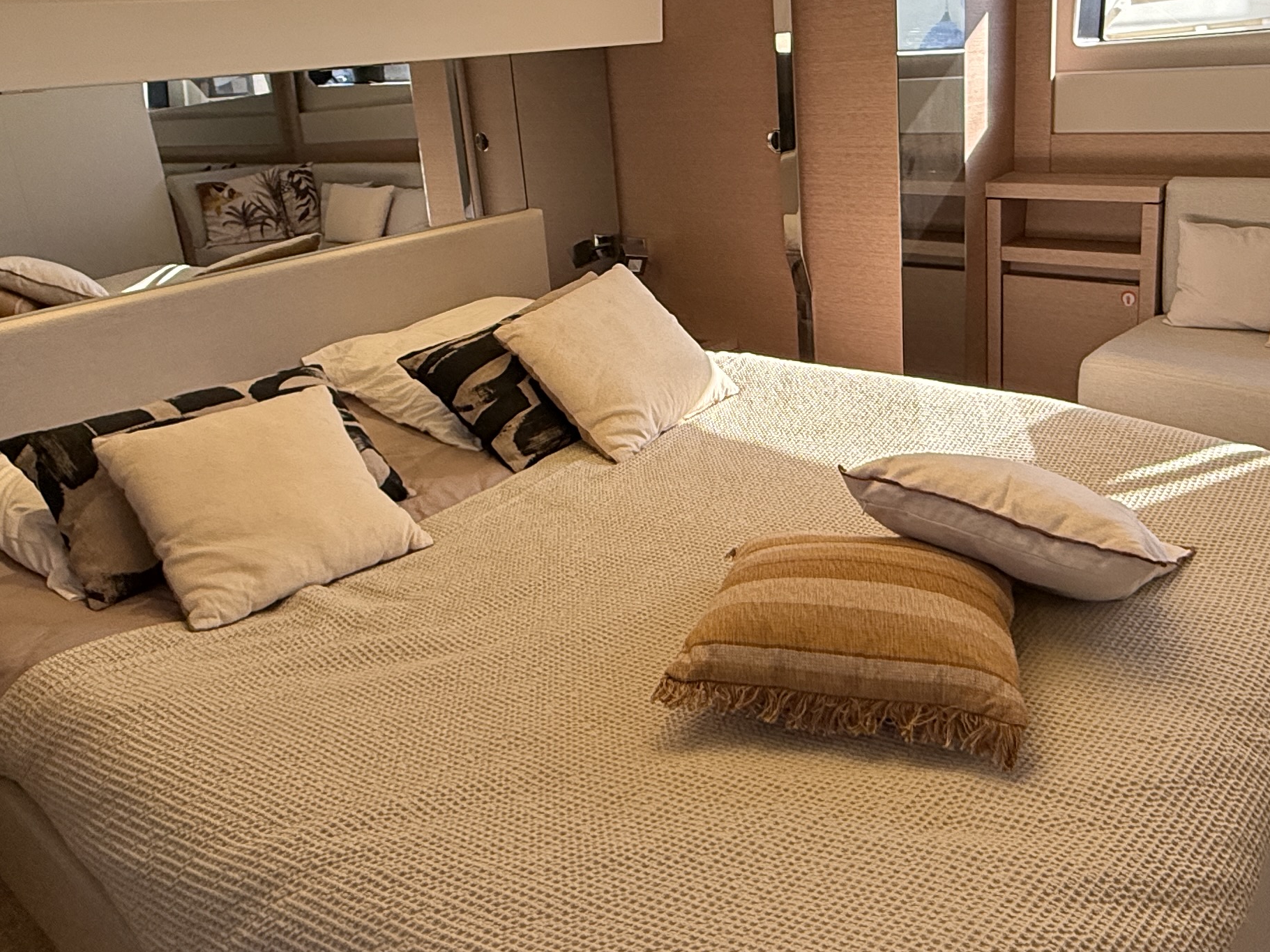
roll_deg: +5.1
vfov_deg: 45.0
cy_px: 346
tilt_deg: -14.1
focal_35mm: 31
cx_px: 680
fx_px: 1137
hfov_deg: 58.3
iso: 160
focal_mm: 2.22
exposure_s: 1/99
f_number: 2.2
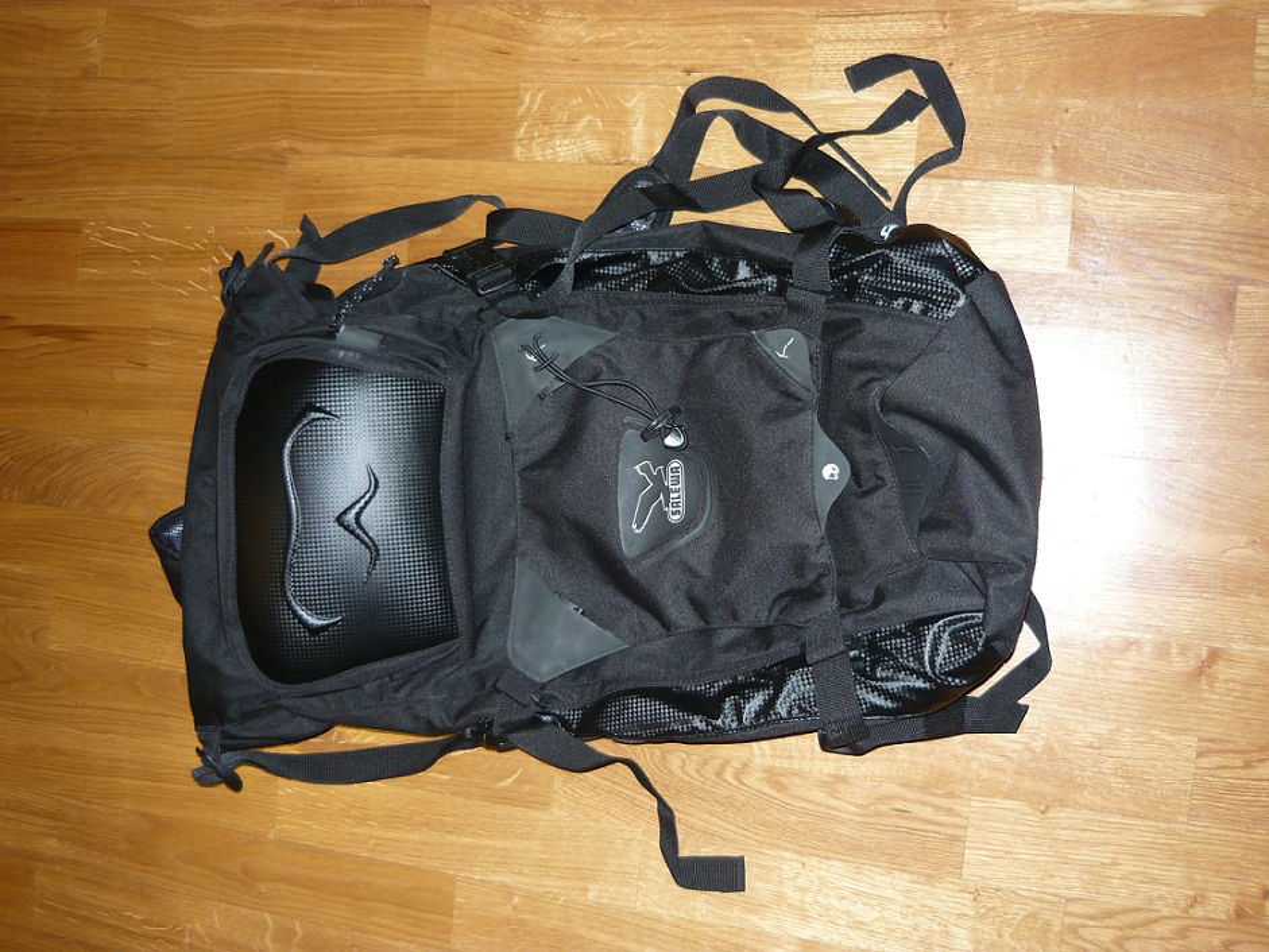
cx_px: 634
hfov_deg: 51.3
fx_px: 1320
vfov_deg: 39.7
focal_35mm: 36
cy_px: 476
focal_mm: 6
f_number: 2.9
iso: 160
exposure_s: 1/30
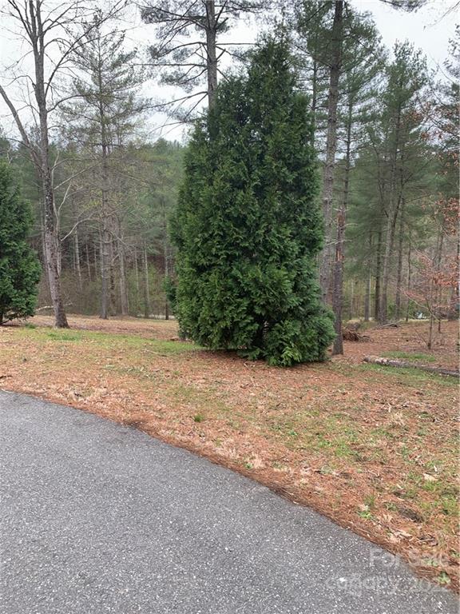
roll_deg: +0.4
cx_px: 230
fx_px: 461
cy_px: 307
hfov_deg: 53.1
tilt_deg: -11.3
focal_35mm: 26
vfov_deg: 67.3
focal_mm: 4.25
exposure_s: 1/122
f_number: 1.8
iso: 25
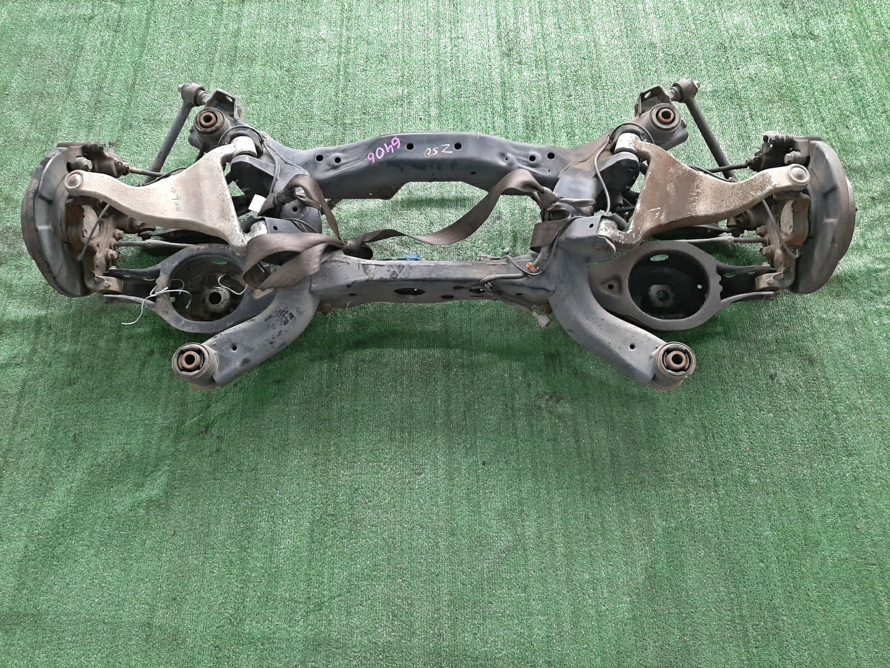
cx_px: 445
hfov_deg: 67.3
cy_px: 334
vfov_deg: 53.1
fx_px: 668
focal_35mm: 26
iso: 124
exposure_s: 1/50
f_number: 1.7
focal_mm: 3.93
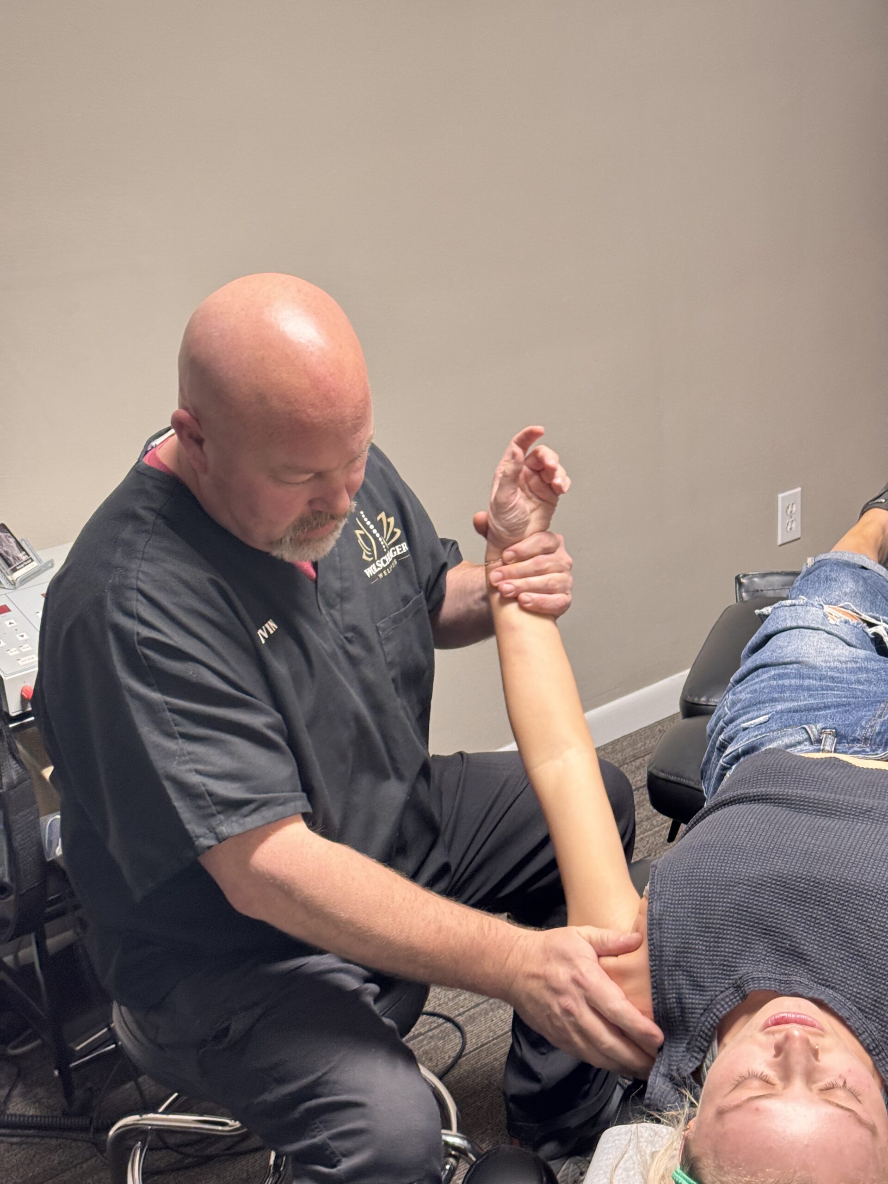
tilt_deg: -20.8
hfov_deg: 30.3
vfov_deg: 39.7
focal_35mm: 48
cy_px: 592
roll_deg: +6.4
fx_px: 1642
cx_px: 444
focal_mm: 6.76
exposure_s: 1/60
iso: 250
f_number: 1.78
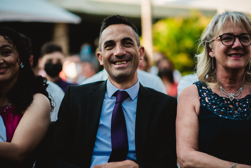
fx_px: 593
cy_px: 84
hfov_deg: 23.9
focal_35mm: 85
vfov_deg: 16.1
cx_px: 126
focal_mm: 85
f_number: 2
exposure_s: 1/800
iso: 100
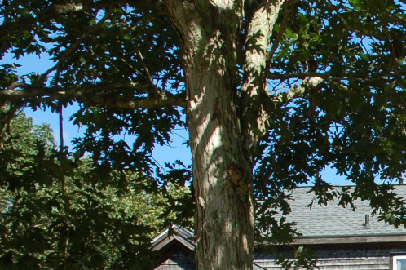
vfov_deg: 14.5
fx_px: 991
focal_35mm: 88
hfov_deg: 20.4
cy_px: 396
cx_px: 581
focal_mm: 18
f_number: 8
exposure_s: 1/250
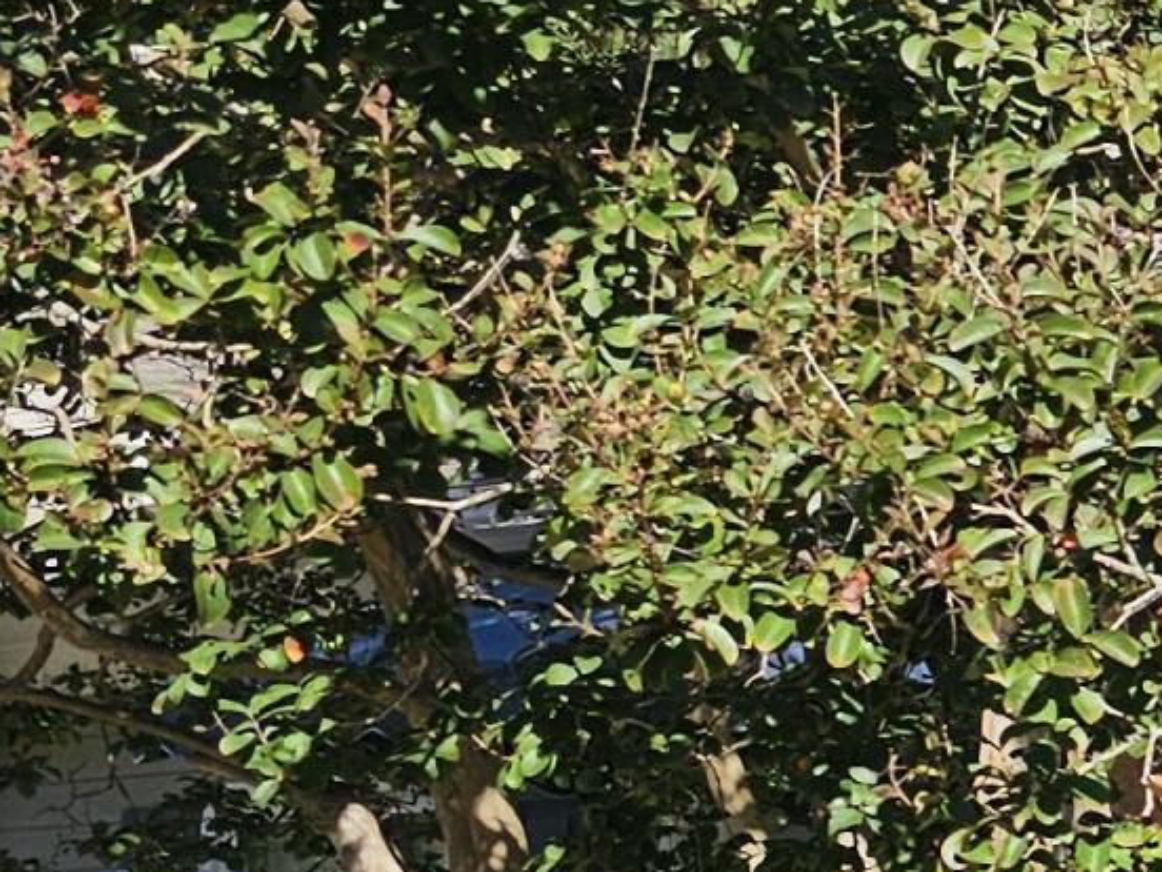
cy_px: 813
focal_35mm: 125
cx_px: 2684
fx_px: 4196
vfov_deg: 11.8
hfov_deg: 12.7
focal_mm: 6.3
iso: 10
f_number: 1.7
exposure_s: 1/648
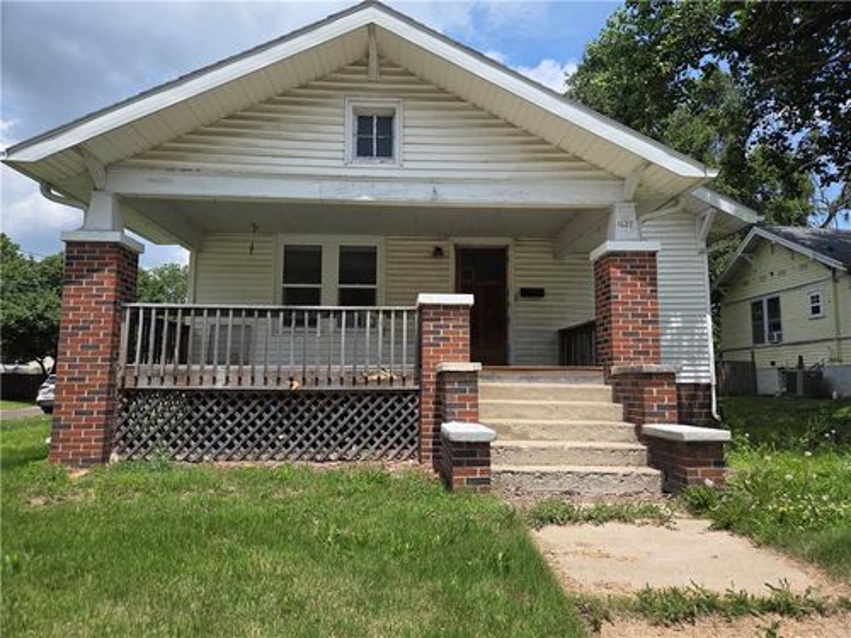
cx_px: 426
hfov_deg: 73.9
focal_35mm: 23
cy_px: 319
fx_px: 565
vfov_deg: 58.9
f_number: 1.8
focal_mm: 5.4
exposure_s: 1/4771
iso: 80
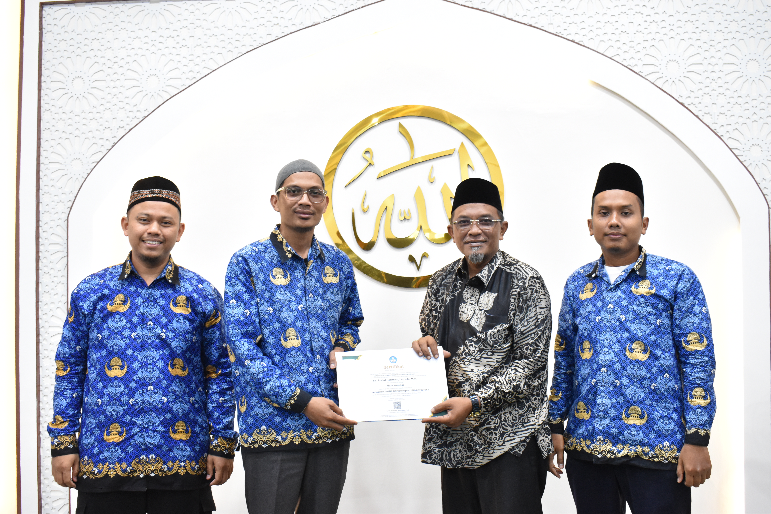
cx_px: 386
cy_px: 257
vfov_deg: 35.5
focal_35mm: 38
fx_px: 803
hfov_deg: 51.3
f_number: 5.6
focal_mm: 25
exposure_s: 1/25
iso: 2000
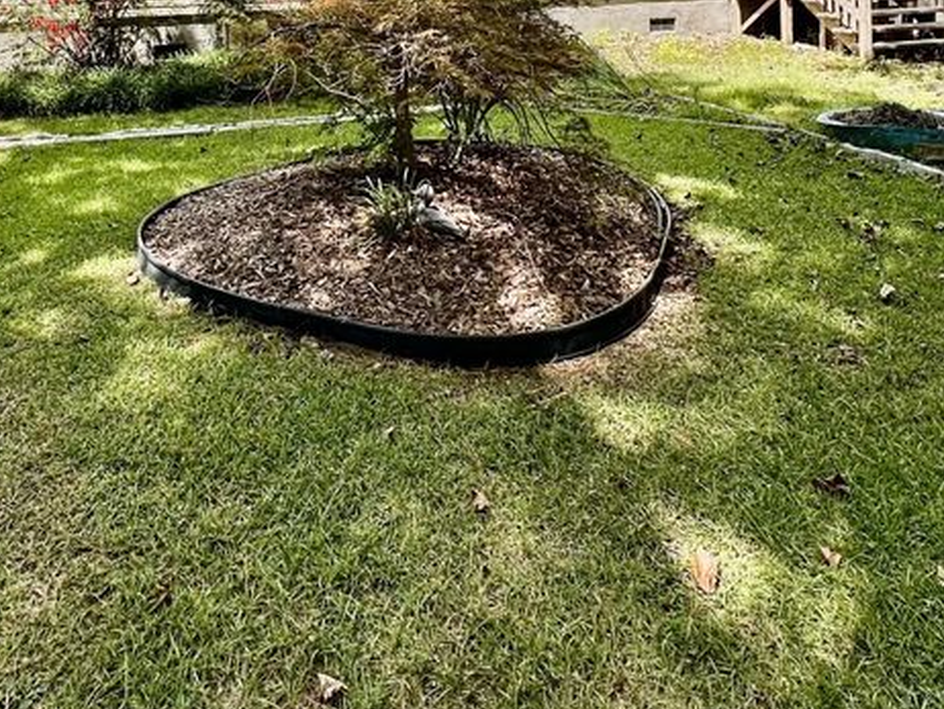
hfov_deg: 57.3
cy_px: -35
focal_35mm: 31
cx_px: 331
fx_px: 846
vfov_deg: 39.0
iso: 40
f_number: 2.2
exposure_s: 1/703
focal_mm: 2.22
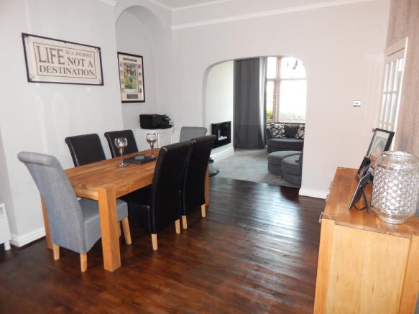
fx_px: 278
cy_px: 157
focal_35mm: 23
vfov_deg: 58.9
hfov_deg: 73.9
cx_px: 210
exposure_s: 1/30
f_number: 3
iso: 200
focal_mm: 4
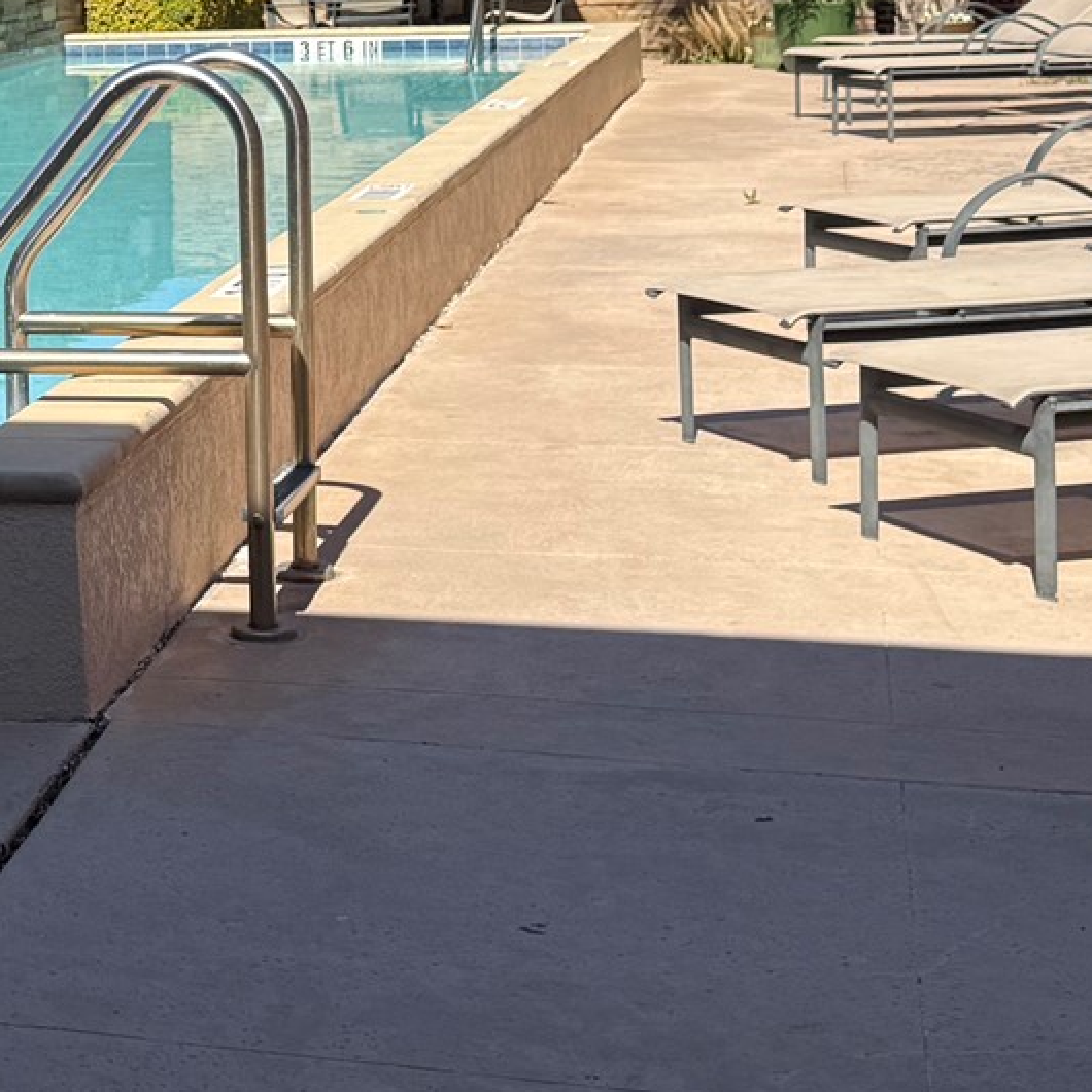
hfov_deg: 20.2
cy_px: 47
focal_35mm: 82
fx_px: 2927
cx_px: -101
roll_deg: +2.5
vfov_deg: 20.6
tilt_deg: -2.0
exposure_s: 1/4673
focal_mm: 6.76
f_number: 1.78
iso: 80
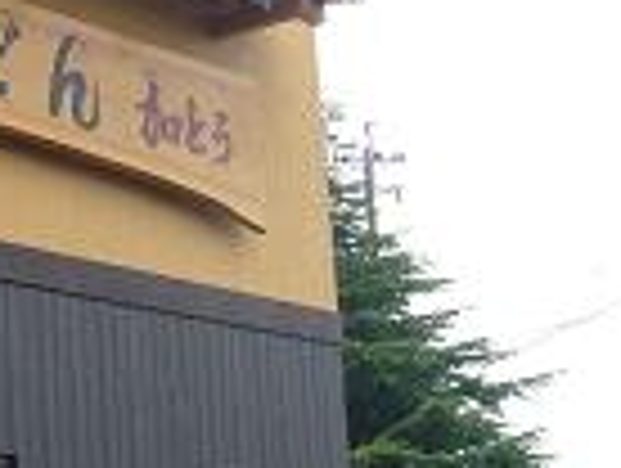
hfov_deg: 17.5
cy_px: 218
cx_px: -115
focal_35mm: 107
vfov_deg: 13.9
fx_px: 1923
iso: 80
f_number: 5.6
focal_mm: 5.8
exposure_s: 1/160
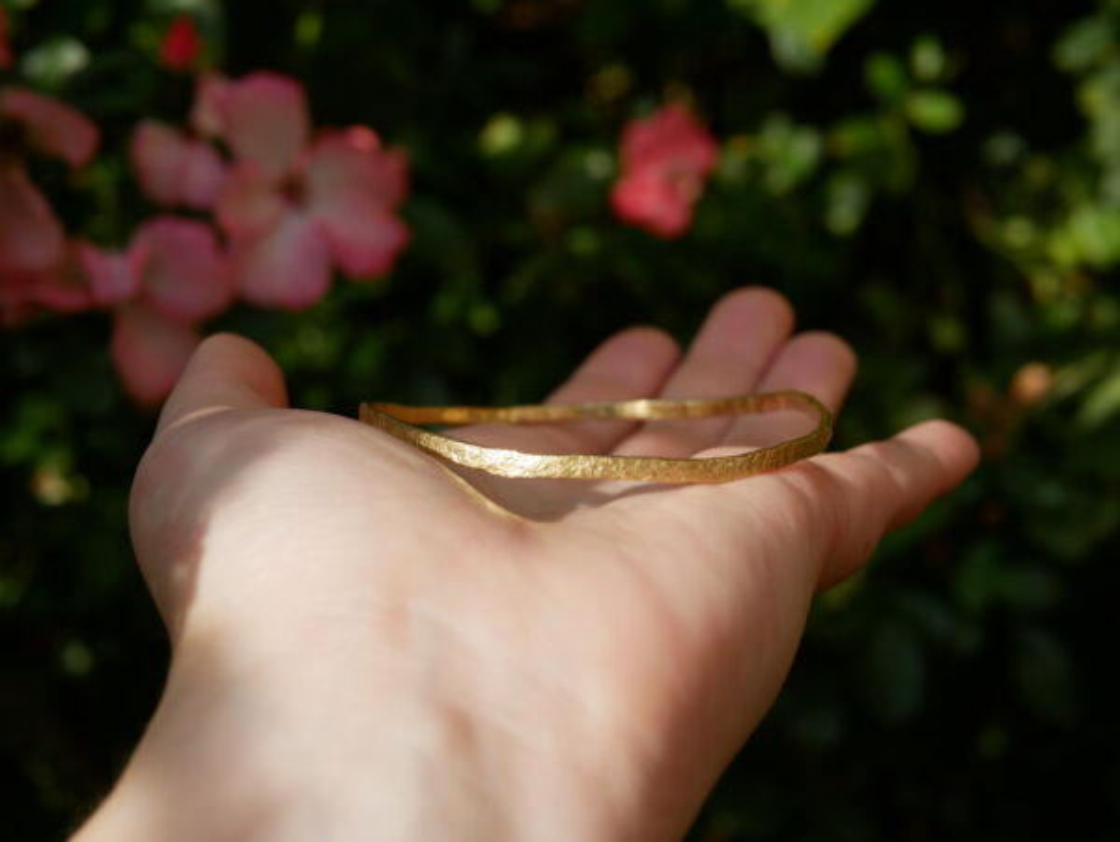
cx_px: 560
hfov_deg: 38.2
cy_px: 421
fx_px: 1619
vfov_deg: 29.1
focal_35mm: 50
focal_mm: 25
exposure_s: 1/1300
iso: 200
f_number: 4.5
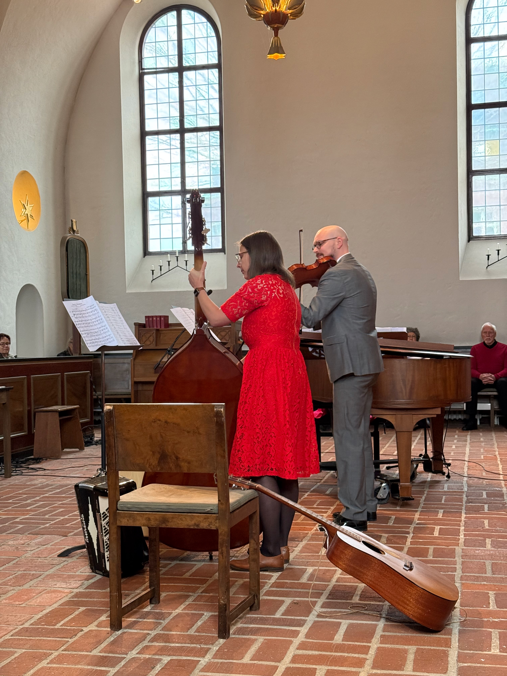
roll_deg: +1.3
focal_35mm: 48
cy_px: 338
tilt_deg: +0.8
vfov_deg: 39.7
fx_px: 937
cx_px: 254
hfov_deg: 30.3
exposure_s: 1/50
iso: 250
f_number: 1.78
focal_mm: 6.76
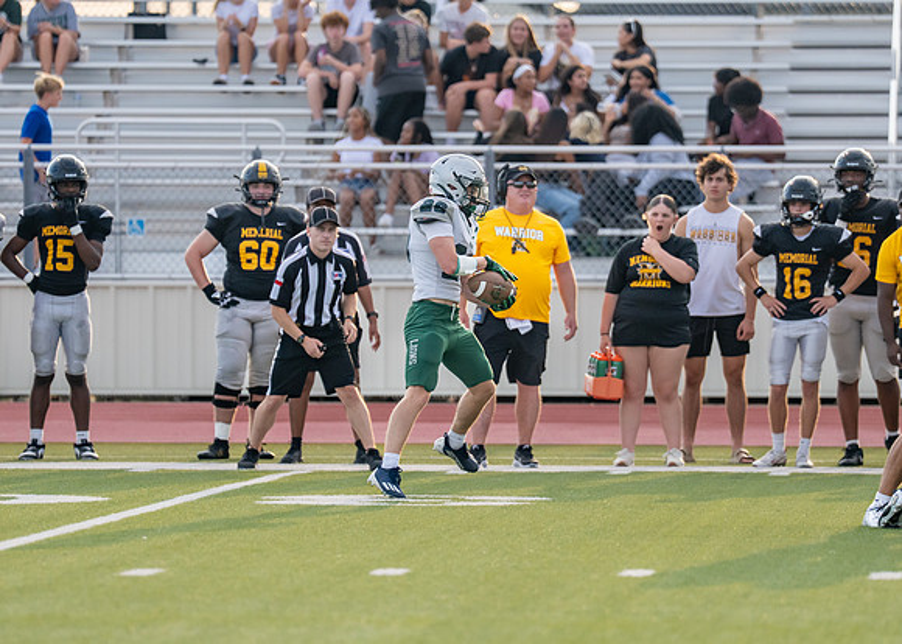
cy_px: 292
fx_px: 9054
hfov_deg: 5.7
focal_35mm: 353
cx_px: 461
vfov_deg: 4.1
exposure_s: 1/3200
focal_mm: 197
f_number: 2.8
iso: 500
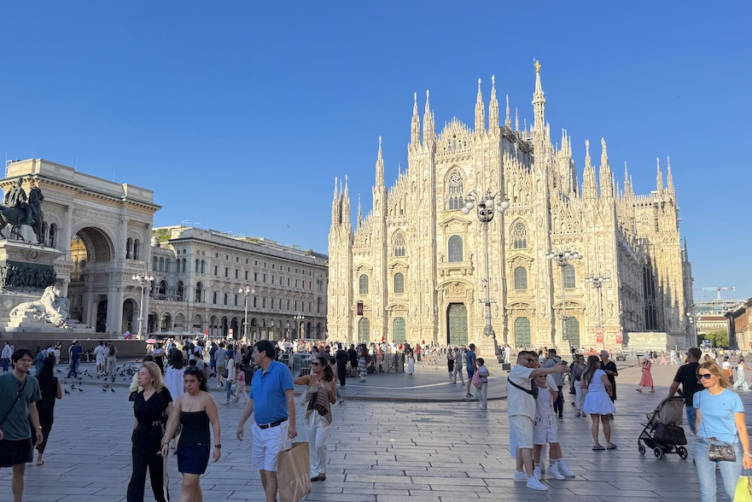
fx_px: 606
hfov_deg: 63.3
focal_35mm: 29
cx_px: 319
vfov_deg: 45.0
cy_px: 253
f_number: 1.78
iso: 80
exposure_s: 1/5814
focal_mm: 6.76
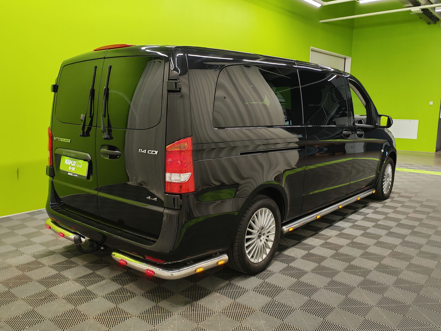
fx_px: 382
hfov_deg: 60.0
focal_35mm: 30
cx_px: 220
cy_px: 166
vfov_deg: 46.8
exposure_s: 1/100
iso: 640
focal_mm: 6.12
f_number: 1.9
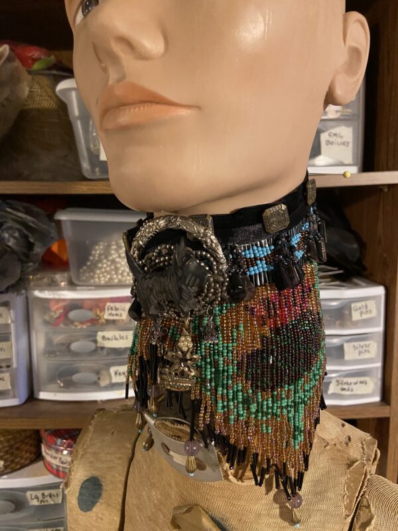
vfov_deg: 67.3
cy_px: 266
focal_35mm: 26
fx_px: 399
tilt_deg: -6.1
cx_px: 199
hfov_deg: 53.1
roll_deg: +1.1
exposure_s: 1/30
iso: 640
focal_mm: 4.25
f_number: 1.8
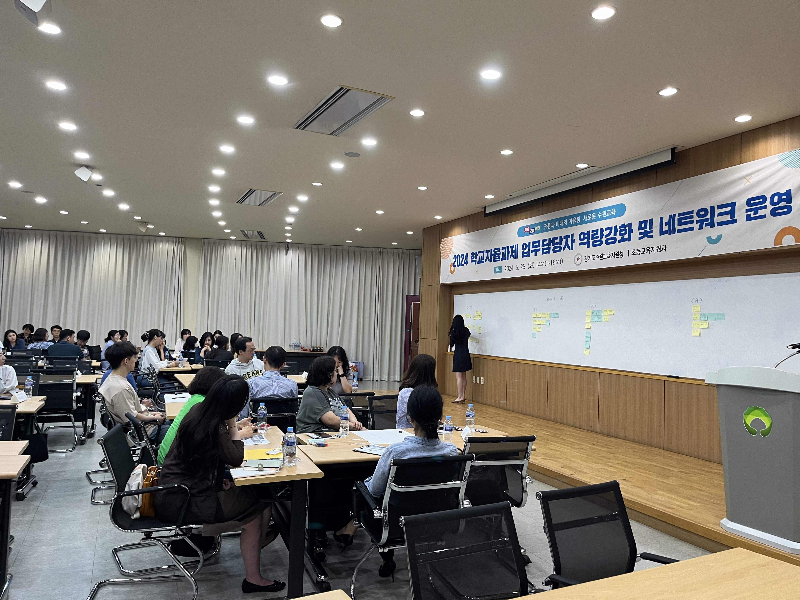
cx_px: 400
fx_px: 601
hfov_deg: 67.3
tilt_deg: +2.4
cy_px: 300
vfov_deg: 53.1
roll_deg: -3.3
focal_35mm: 26
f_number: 1.6
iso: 125
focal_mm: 5.1
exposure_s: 1/60
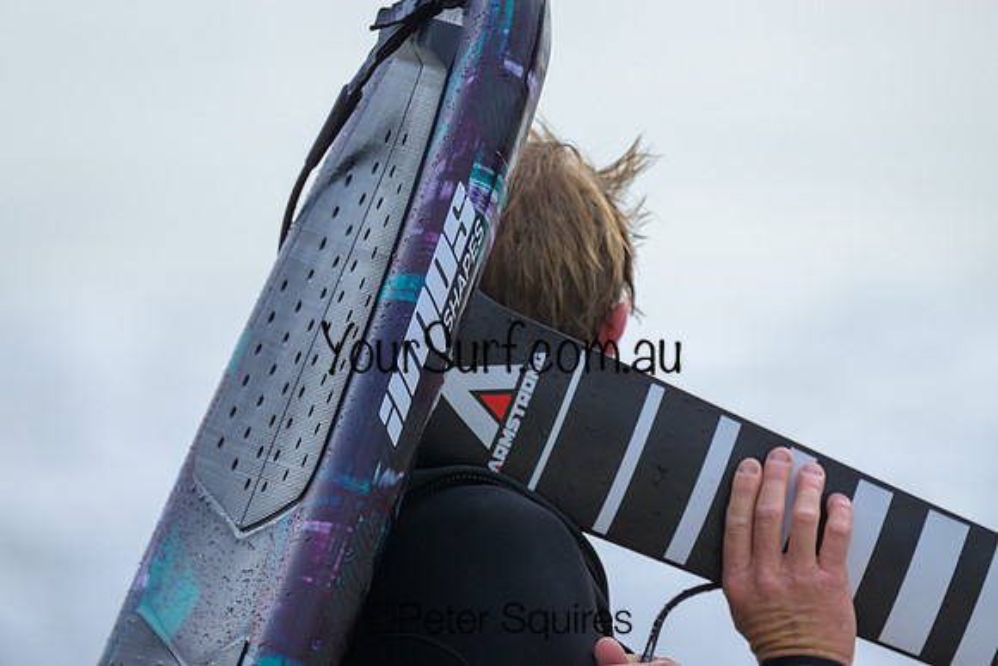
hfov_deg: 2.6
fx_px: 22182
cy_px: 333
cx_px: 499
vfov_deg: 1.7
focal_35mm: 800
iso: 1250
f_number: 6.3
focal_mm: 800
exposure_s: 1/2000
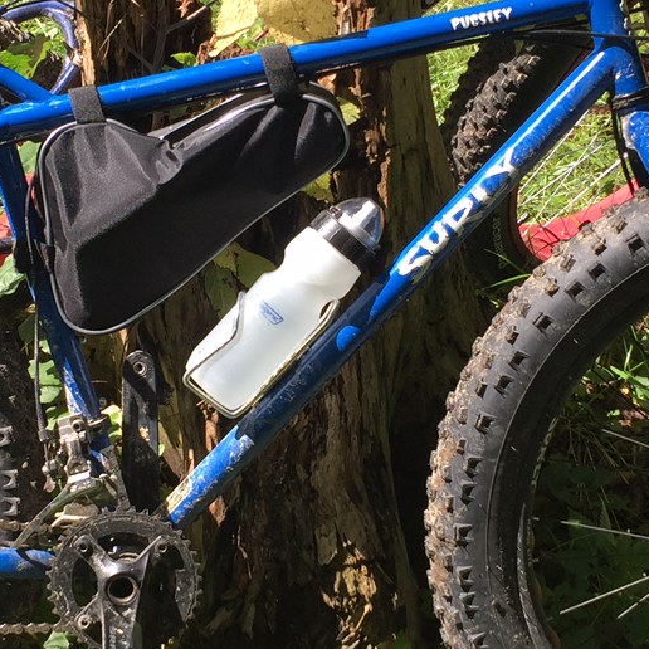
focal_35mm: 81
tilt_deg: -33.6
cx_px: 294
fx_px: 1718
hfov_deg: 21.4
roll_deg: -0.6
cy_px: 297
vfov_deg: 21.4
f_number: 2.2
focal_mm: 4.15
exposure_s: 1/648
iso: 32
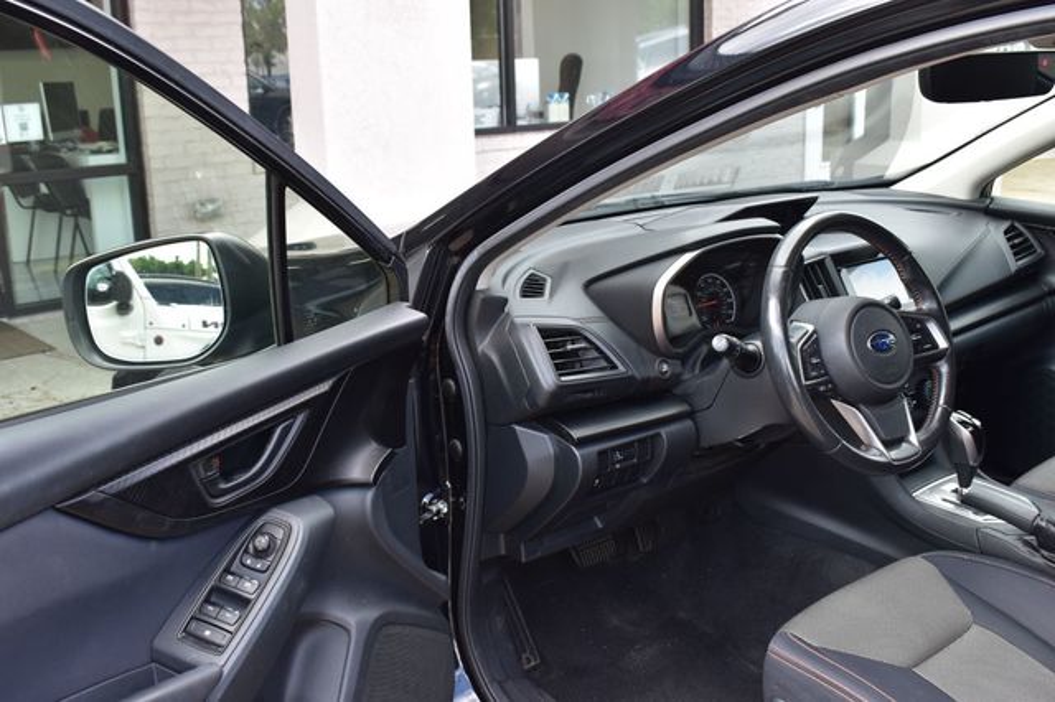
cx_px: 528
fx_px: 1098
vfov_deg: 35.5
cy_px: 351
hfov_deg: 51.3
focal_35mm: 38
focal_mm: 25
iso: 400
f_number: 9
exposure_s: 1/100
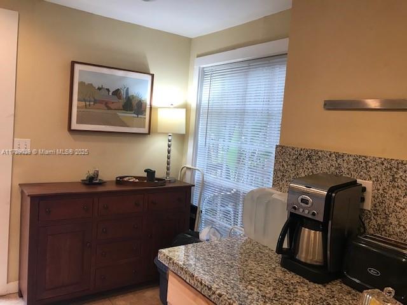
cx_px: 204
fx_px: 329
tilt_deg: -2.2
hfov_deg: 63.4
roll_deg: -4.9
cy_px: 152
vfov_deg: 49.7
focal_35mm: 28
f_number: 1.8
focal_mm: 3.99
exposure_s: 1/30
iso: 32
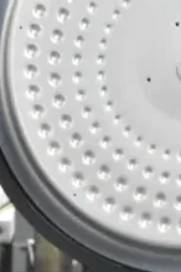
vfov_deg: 16.7
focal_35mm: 113
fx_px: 852
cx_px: 148
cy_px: 384
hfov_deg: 12.1
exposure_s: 1/200
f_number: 7.1
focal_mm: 18
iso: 6400
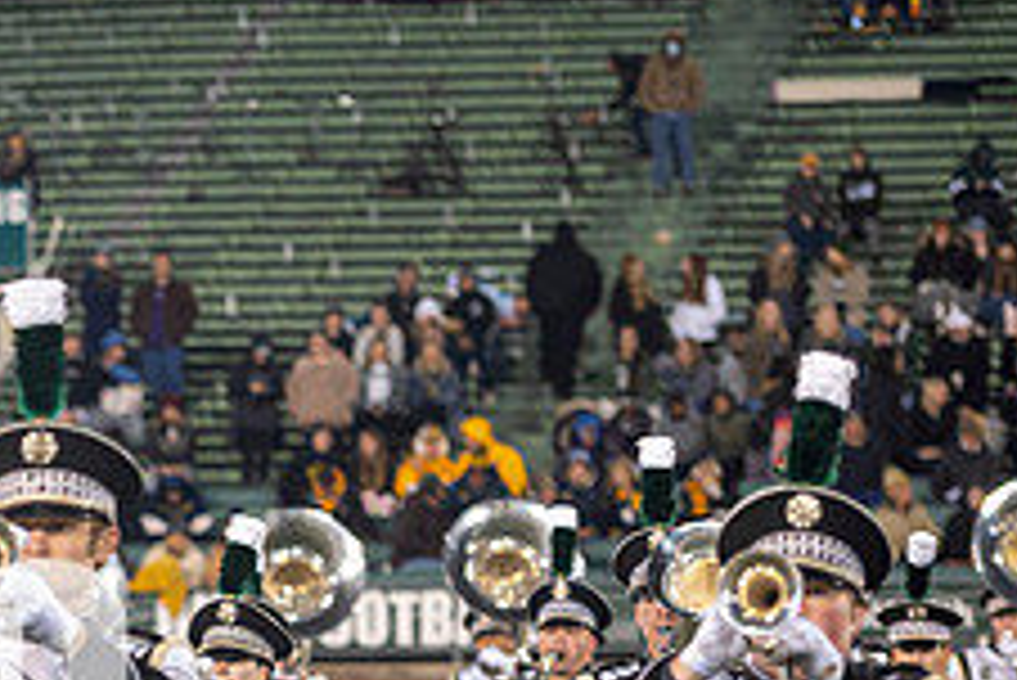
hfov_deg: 7.6
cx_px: -212
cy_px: 770
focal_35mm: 269
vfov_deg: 5.1
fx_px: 7604
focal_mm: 105
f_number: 2.8
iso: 1000
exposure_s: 1/500
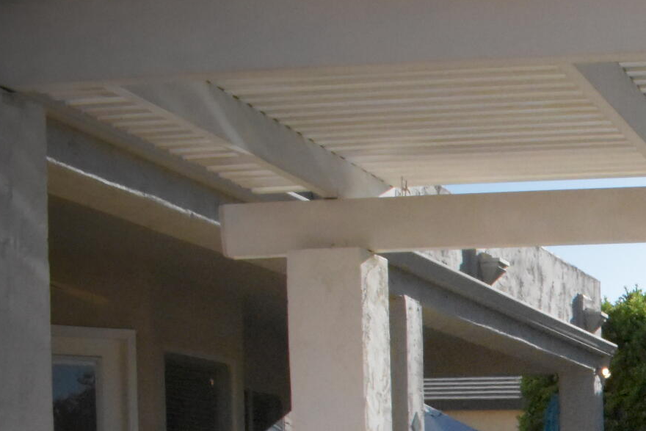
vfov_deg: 13.8
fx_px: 1651
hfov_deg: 19.3
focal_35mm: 92
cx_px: 974
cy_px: 689
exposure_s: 1/4000
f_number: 18
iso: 8000
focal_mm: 18
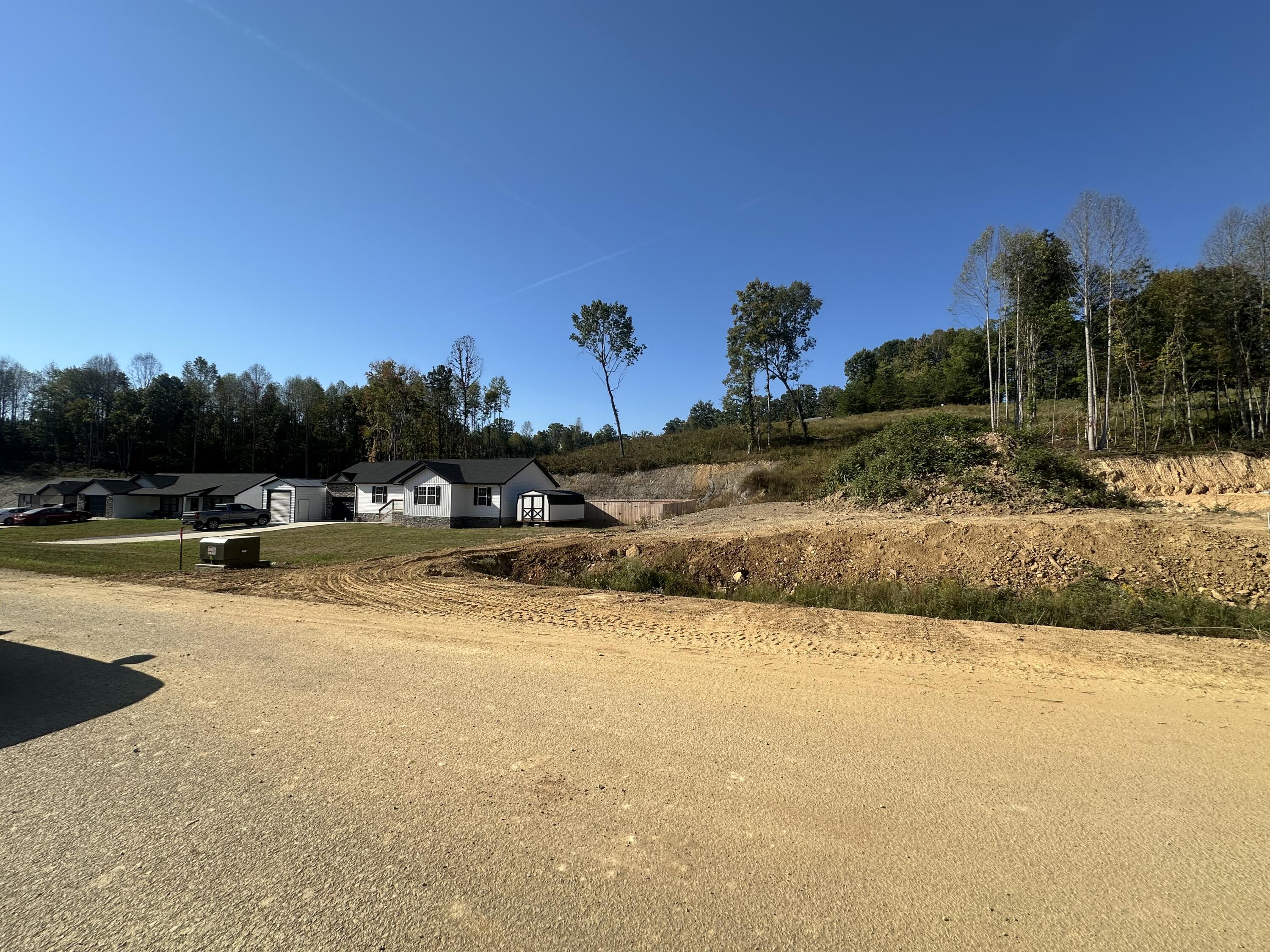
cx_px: 635
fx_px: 514
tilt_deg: +3.0
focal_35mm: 14
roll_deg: +0.3
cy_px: 476
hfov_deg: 102.1
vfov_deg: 85.7
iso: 50
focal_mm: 2.22
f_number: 2.2
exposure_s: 1/1949
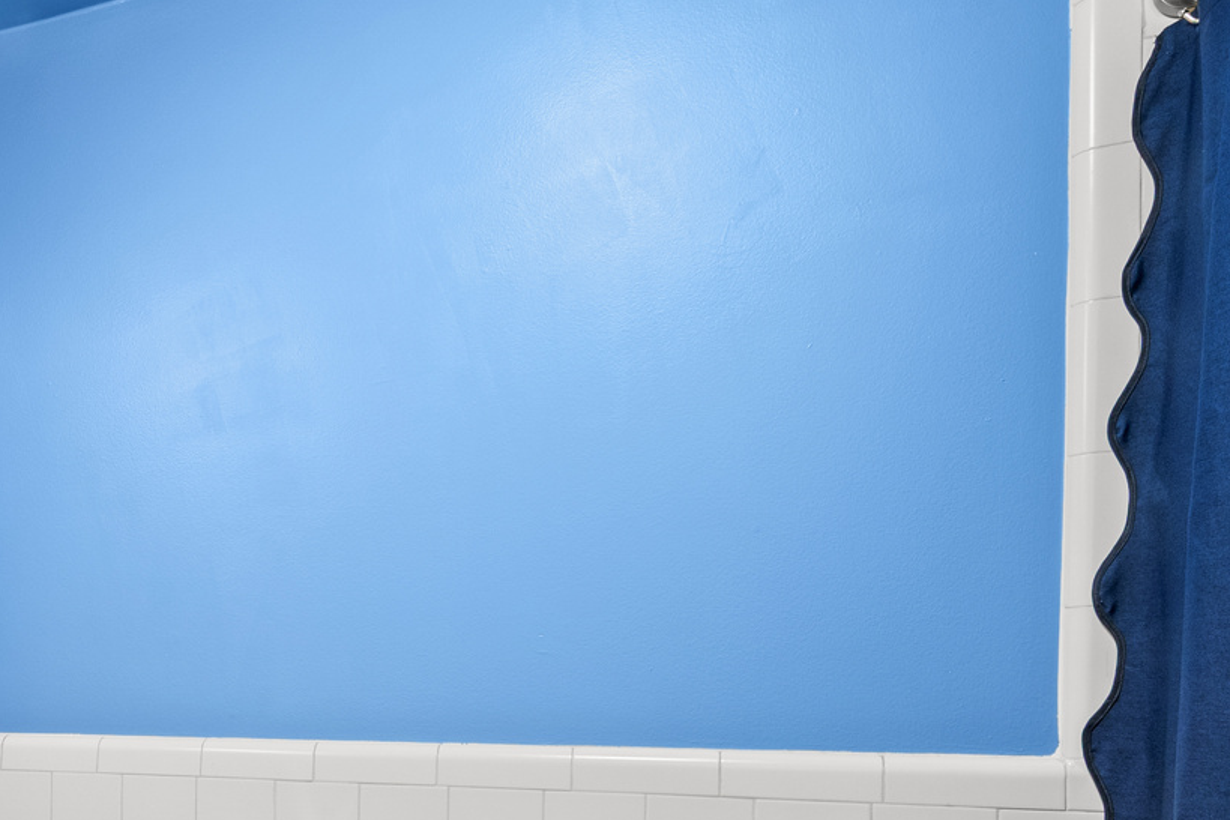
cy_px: 700
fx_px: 1196
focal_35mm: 35
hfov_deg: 47.4
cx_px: 68
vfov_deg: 36.1
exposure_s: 1/6
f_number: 7.1
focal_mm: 14
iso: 500
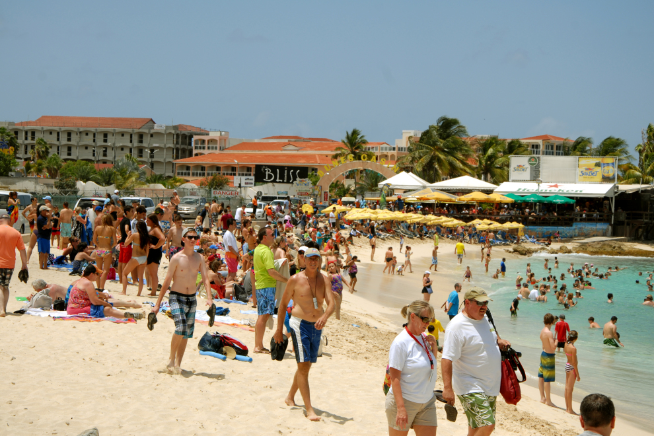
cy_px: 216
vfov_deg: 15.5
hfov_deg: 23.1
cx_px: 330
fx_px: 1599
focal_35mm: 88
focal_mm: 58
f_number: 9
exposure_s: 1/320
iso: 100
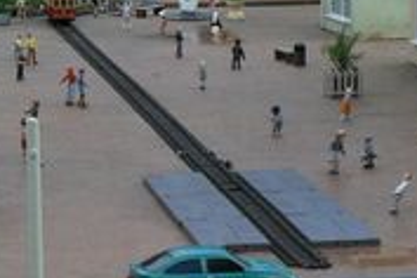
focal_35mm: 186
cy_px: 33
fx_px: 2154
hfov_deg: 11.0
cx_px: 94
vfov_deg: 7.4
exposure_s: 1/200
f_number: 5.6
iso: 80
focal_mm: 13.1
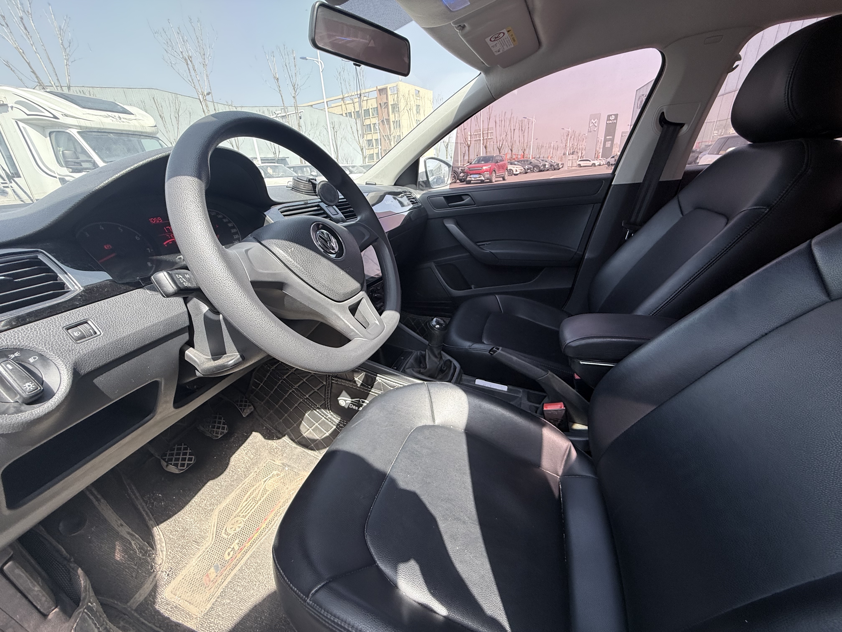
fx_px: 341
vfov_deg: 85.7
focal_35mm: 14
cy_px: 316
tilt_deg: -21.5
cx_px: 421
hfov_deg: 102.1
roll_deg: +2.5
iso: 64
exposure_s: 1/307
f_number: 2.2
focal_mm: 2.22
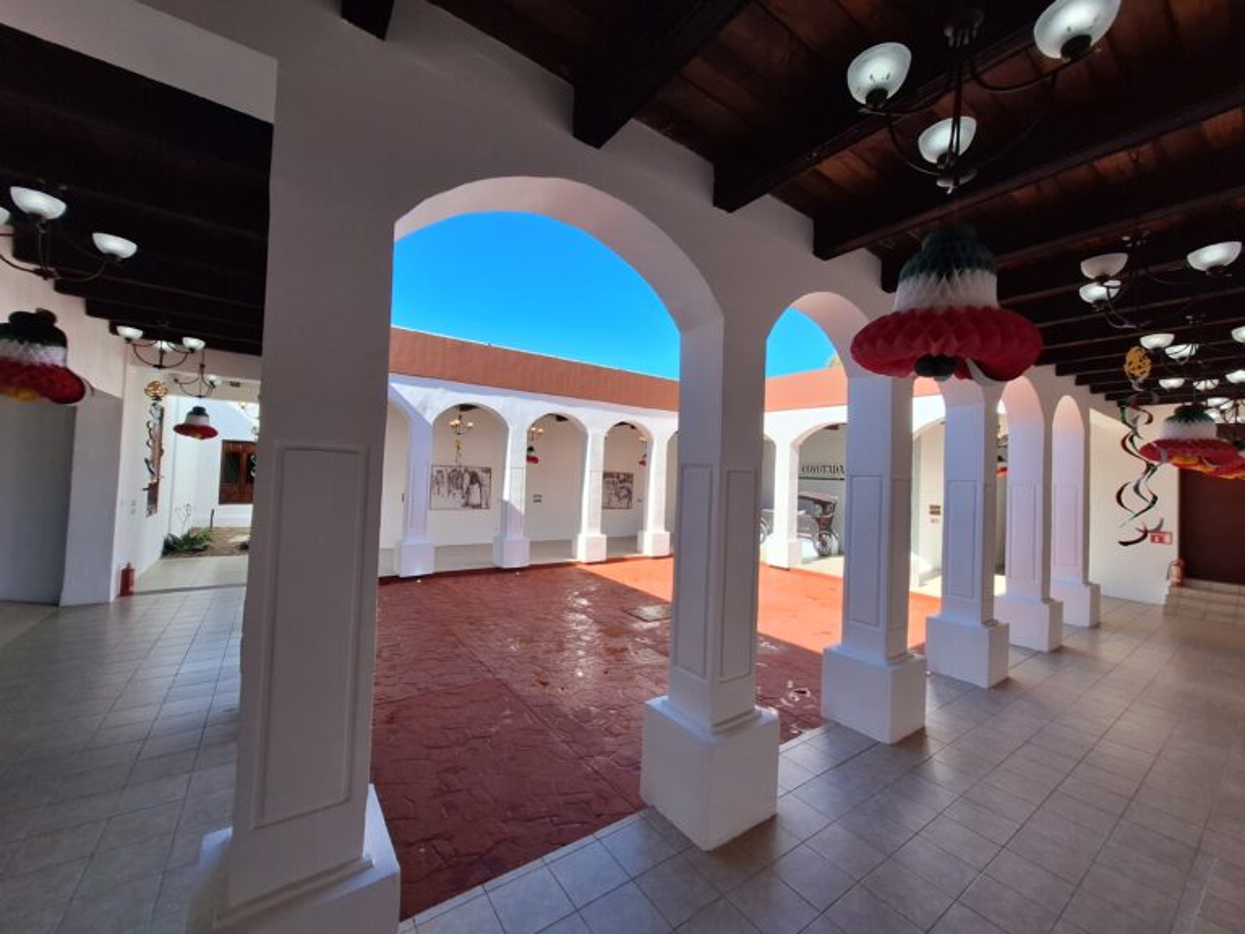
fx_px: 468
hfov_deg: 106.2
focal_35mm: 13
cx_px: 622
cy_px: 467
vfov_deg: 89.9
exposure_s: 1/688
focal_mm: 1.74
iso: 40
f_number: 2.2
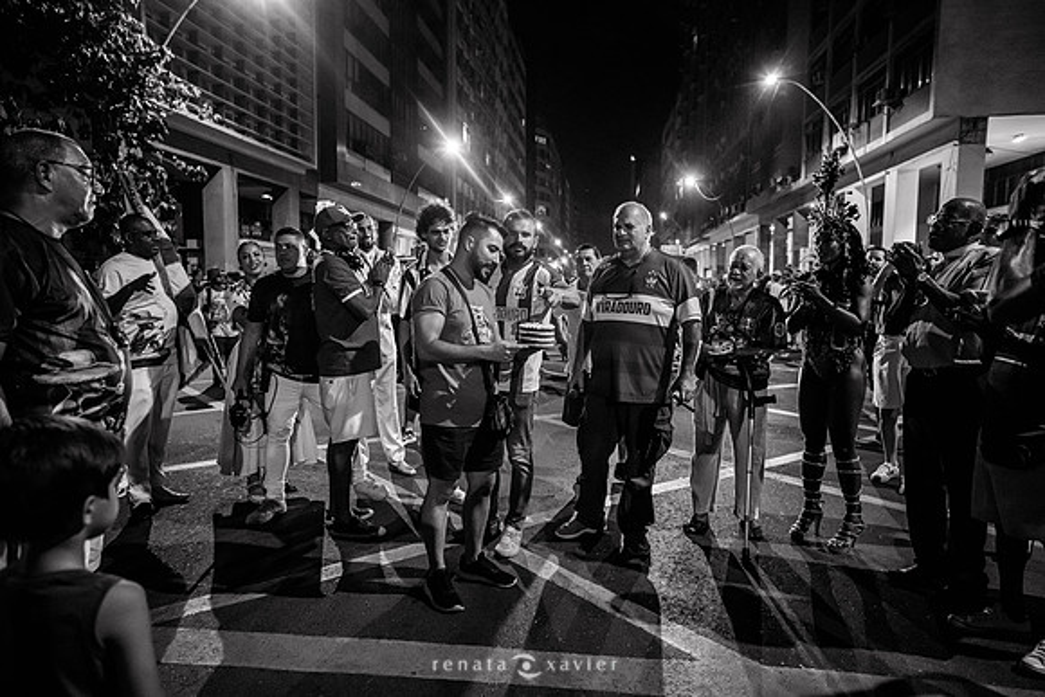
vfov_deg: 53.2
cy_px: 348
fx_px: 697
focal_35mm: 24
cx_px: 522
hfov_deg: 73.7
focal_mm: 24
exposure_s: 1/200
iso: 2500
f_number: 2.5
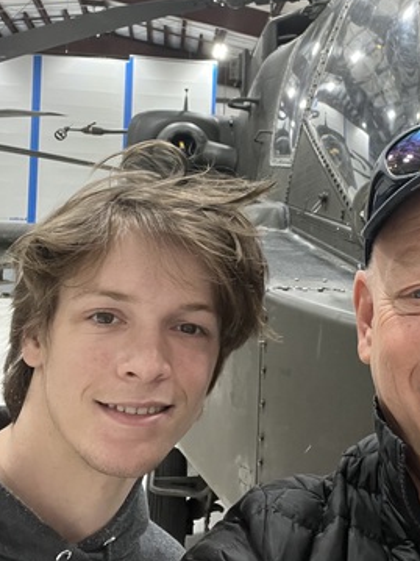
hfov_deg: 30.9
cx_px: 316
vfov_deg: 41.0
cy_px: 209
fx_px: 745
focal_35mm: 46
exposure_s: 1/40
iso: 320
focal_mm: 2.71
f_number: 2.2
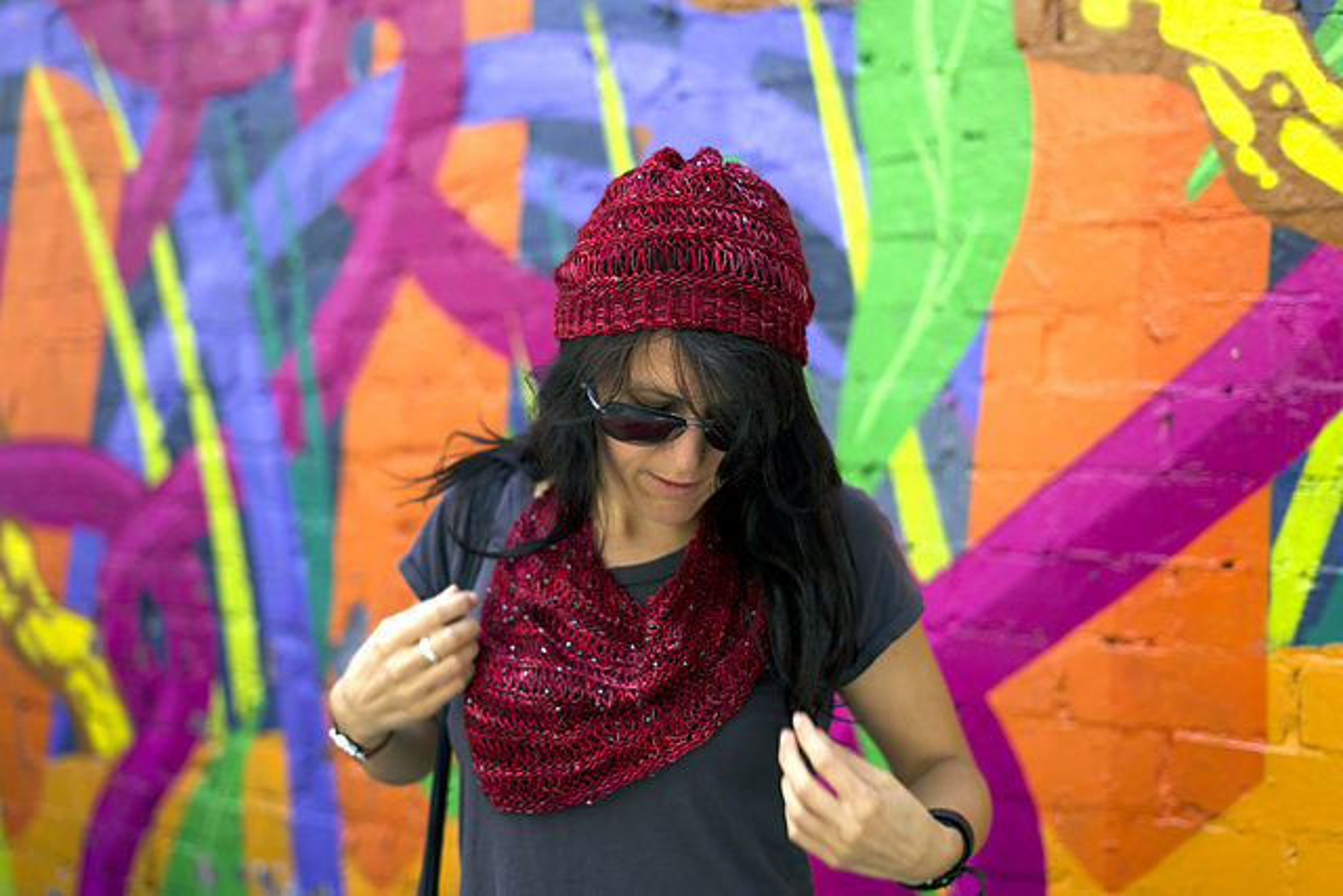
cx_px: 672
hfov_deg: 39.6
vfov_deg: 27.0
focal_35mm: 50
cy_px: 448
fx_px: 1866
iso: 50
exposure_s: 1/200
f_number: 2
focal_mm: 50
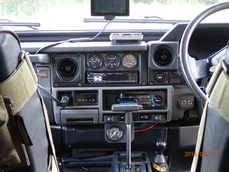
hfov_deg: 29.8
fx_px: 430
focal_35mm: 65
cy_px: 86
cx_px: 114
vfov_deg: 22.6
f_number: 3.8
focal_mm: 11.78
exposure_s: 1/60
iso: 500
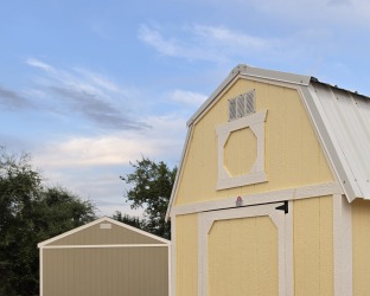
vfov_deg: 31.3
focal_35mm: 46
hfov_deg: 37.2
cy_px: 264
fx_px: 504
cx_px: 346
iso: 20
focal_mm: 6.5
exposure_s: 1/180
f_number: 1.4
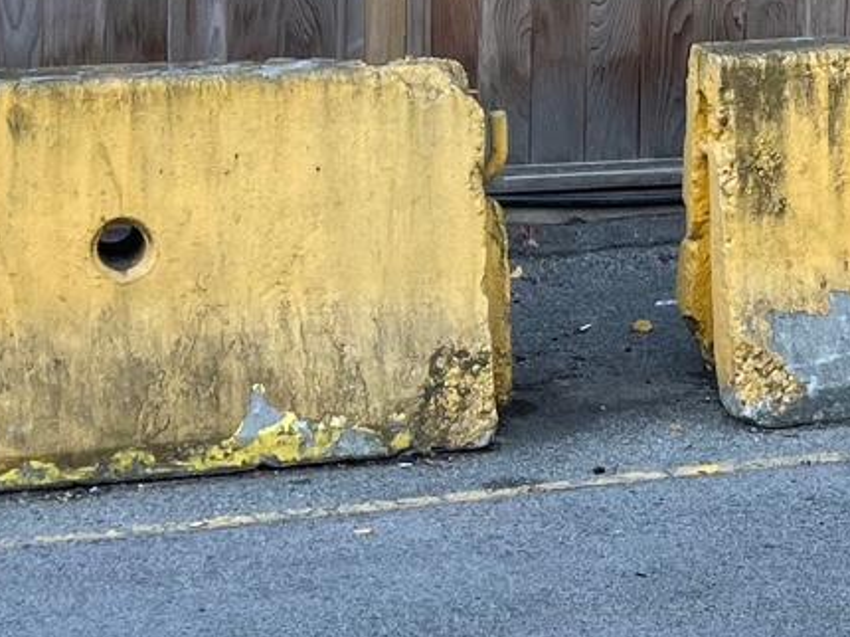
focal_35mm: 122
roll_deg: -1.7
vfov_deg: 11.8
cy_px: -178
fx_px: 2994
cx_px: 1145
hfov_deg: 15.3
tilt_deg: -5.7
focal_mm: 5.1
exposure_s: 1/282
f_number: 1.6
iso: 32
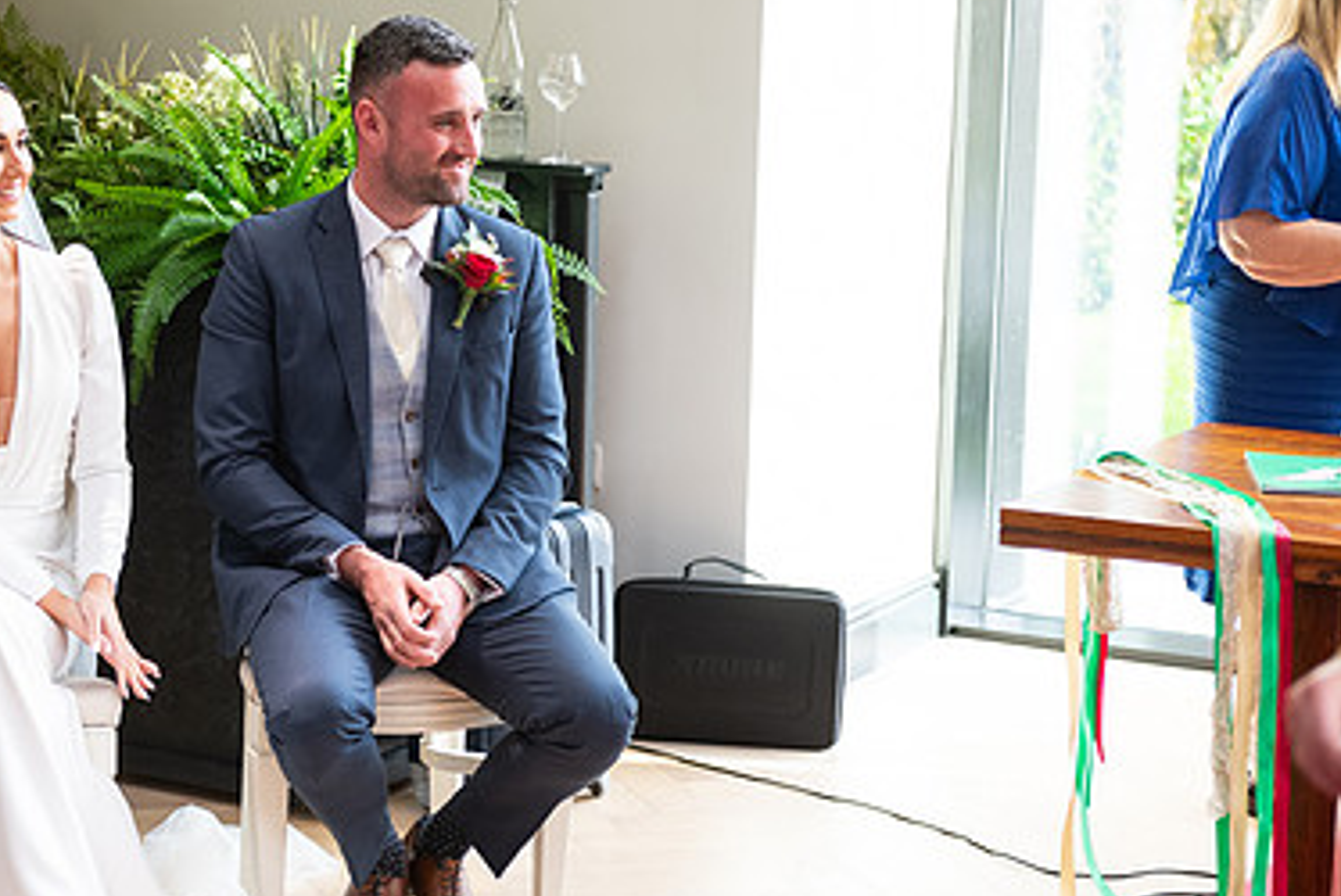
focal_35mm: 93
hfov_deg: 21.8
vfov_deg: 14.7
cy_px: 435
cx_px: 387
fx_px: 3467
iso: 640
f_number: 3.5
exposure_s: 1/160
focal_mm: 60
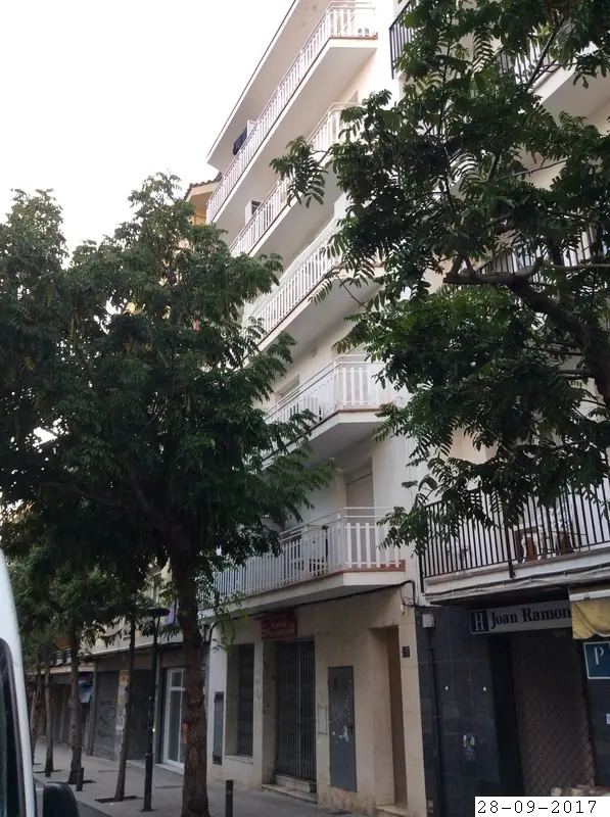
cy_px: 408
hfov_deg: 42.8
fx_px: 778
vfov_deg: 55.4
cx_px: 305
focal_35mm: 33
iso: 40
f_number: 2.4
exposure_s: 1/120
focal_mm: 3.3
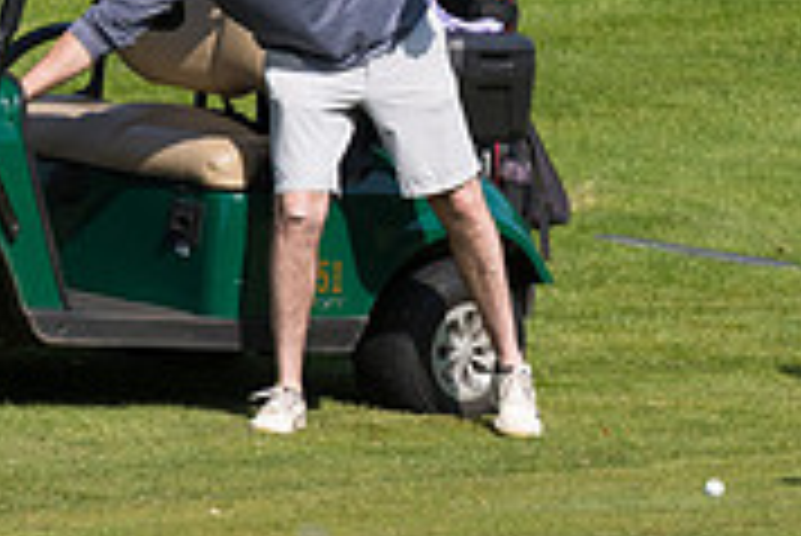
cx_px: 1071
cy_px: 54
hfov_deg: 2.1
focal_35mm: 976
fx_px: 21733
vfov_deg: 1.4
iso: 320
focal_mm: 200
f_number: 5.6
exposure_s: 1/1600
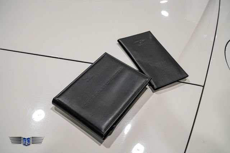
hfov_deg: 54.4
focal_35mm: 35
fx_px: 224
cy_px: 76
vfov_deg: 37.9
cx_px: 115
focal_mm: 35
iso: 1600
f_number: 5.6
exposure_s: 1/125
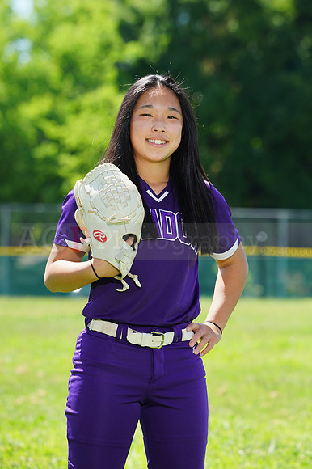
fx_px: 3527
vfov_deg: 7.6
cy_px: 234
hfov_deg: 5.1
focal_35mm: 271
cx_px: 156
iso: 200
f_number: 9
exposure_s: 1/200
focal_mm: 271
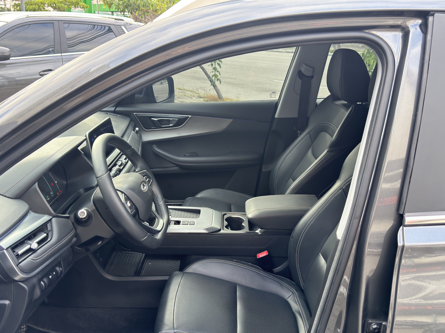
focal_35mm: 35
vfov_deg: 40.7
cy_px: 166
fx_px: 450
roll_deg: -1.1
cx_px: 222
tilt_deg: -18.9
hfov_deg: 52.6
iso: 125
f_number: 1.78
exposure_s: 1/117
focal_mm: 6.76
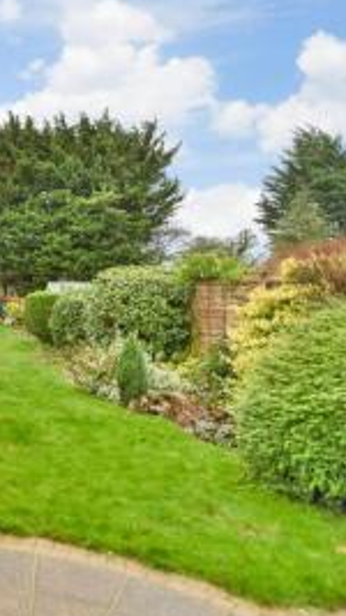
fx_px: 457
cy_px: 292
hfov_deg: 29.9
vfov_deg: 67.9
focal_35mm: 28
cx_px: -136
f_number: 4
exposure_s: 1/60
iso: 500
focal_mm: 10
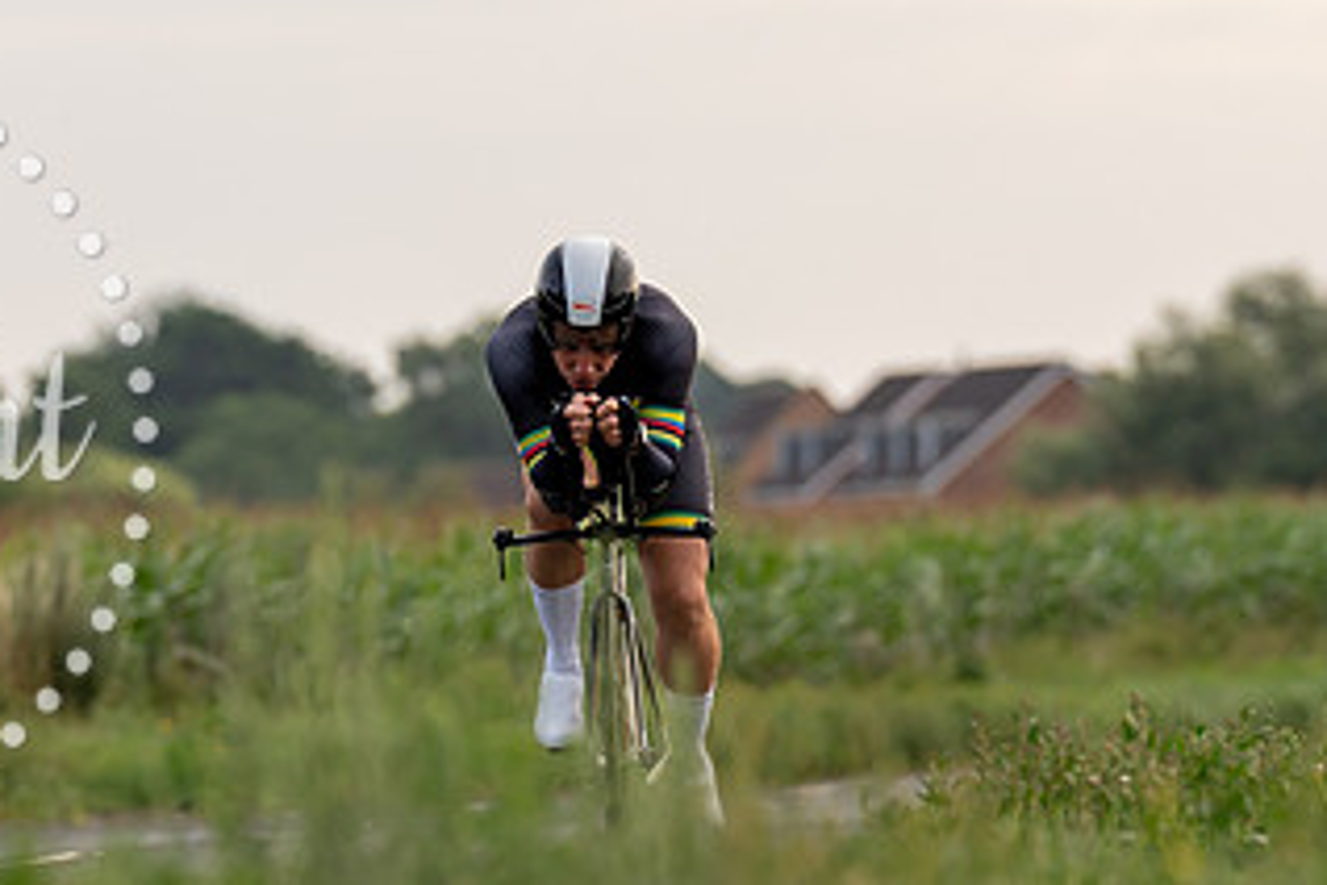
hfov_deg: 3.2
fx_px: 24032
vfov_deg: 2.1
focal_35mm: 652
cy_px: 605
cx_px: 604
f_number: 3.5
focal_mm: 200
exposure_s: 1/800
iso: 100
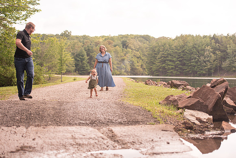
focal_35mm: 72
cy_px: 79
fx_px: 474
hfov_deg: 28.0
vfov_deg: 18.9
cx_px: 120
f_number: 3.2
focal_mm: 70
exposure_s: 1/3200
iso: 400
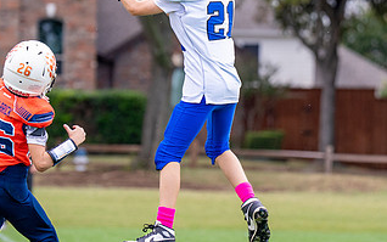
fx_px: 3735
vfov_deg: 3.7
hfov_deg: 5.9
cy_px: 42
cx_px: 191
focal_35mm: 354
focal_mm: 130
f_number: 2.8
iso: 500
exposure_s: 1/2500
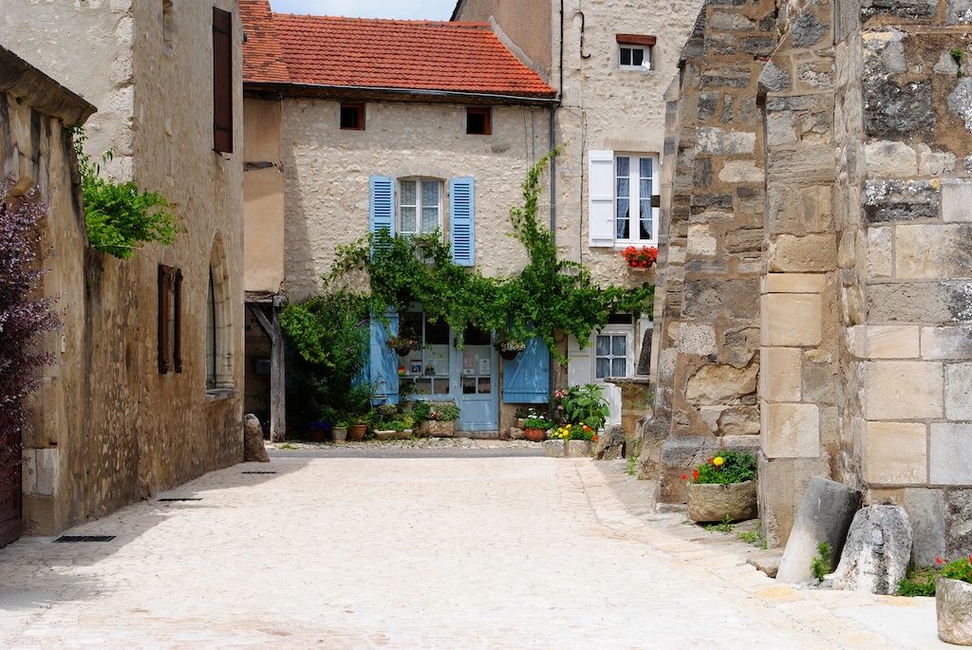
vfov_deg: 16.6
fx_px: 2230
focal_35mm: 82
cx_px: 486
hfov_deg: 24.6
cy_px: 325
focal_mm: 55
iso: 160
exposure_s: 1/250
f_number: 10
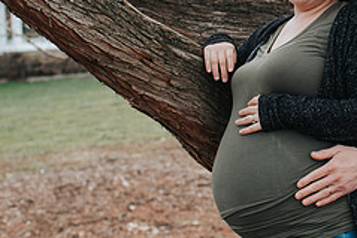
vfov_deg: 16.0
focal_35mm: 85
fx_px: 842
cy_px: 59
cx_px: 291
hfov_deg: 23.5
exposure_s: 1/800
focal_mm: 35
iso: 450
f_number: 3.2
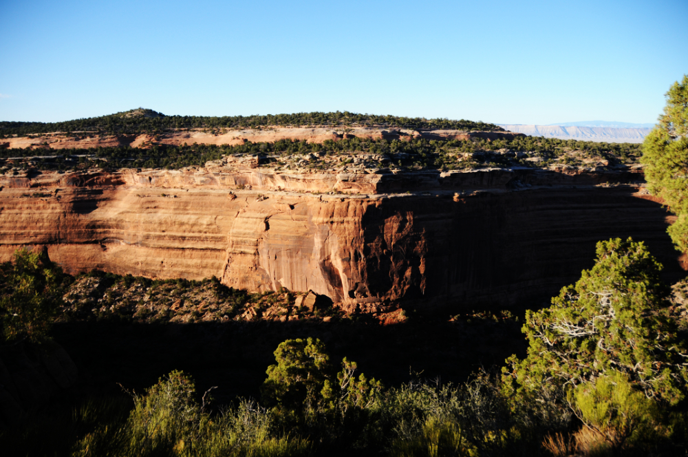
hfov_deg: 67.4
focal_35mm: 27
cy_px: 228
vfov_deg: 47.8
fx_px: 515
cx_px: 344
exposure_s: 1/1600
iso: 250
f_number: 4
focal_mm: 18
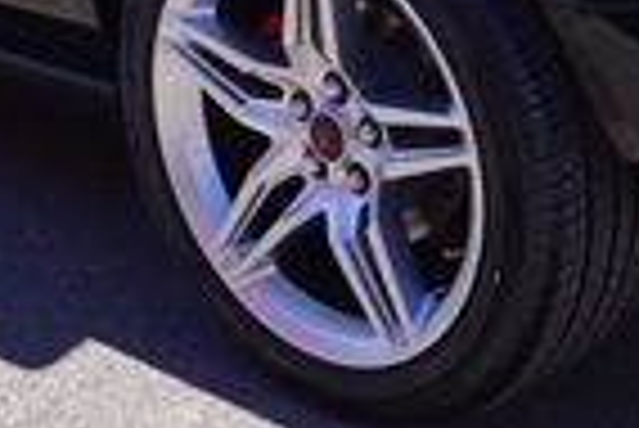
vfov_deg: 9.8
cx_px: 414
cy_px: -252
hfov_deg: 15.2
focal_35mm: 135
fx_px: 2399
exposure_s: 1/80
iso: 100
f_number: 9
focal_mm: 20
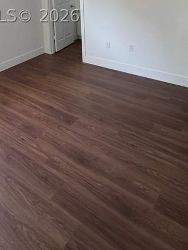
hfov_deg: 43.4
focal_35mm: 32
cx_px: 59
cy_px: 16
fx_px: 232
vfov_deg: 49.2
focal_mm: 2.22
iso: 320
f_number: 2.2
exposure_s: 1/77
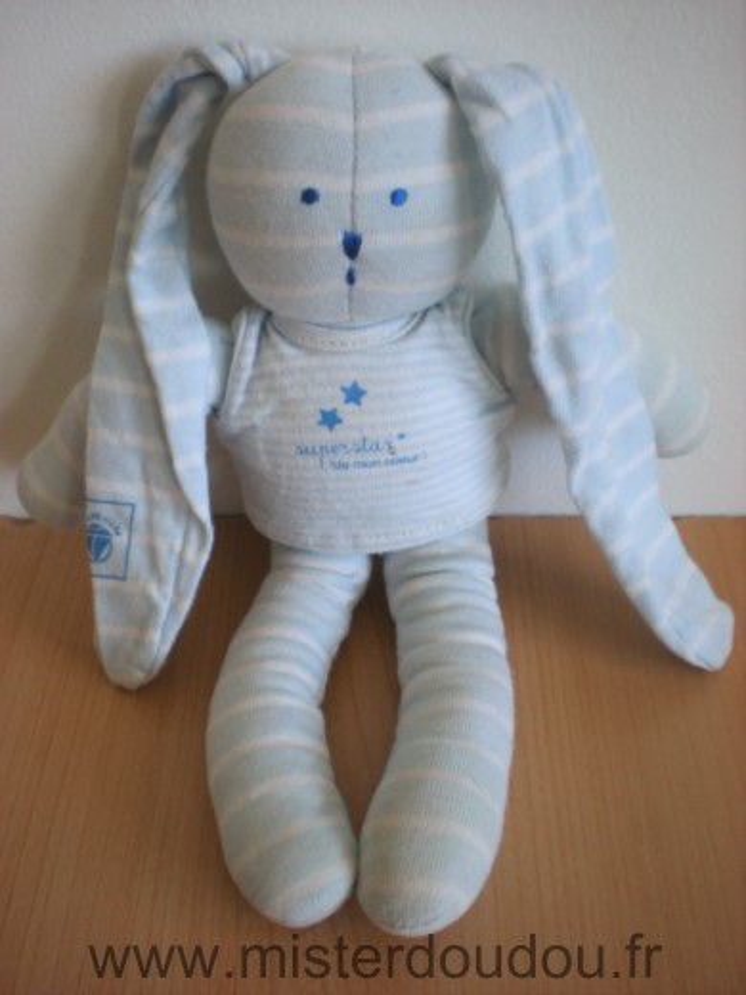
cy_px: 498
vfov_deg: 49.0
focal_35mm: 38
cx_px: 373
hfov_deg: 37.7
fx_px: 1092
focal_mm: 6.3
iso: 140
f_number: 3.1
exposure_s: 1/59.2
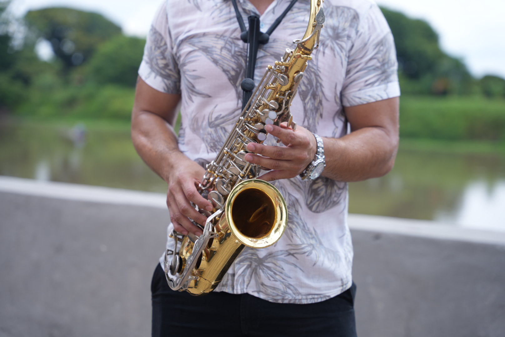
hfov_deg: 28.8
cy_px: 168
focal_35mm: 70
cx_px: 252
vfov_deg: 19.5
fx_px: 983
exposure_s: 1/500
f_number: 2.8
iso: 80
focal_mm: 70
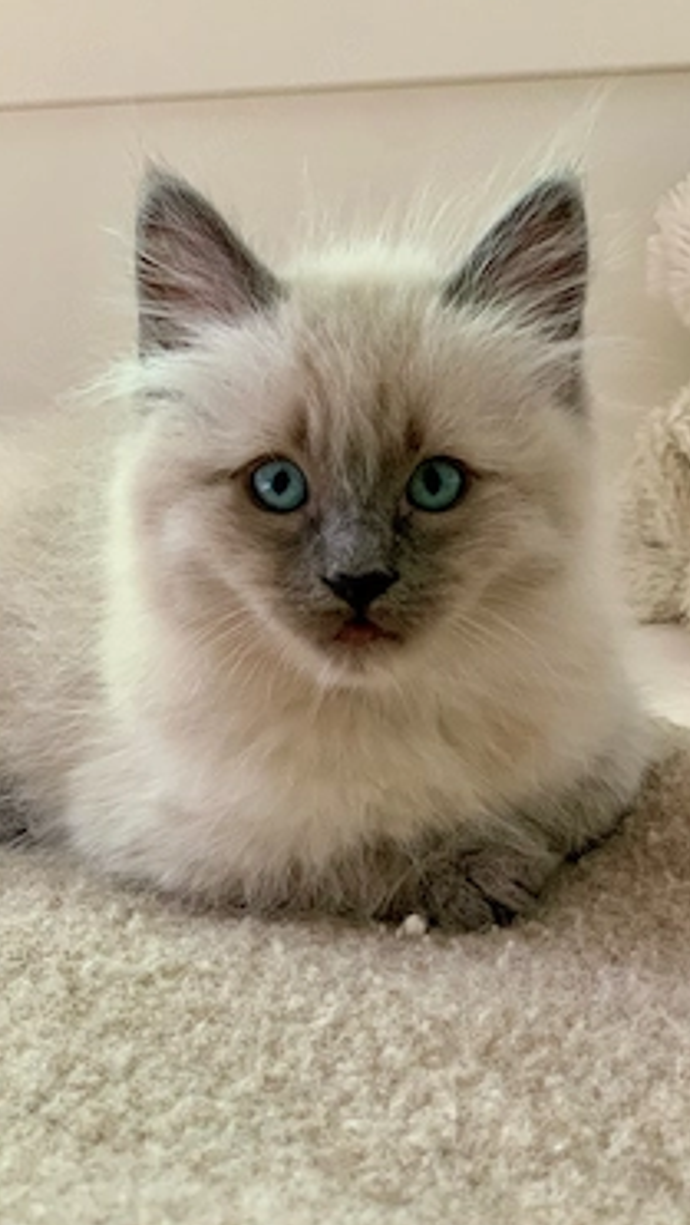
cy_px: 657
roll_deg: +3.3
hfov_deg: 19.8
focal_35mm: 61
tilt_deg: -10.8
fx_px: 1982
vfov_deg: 34.3
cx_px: 340
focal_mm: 6
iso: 250
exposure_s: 1/60
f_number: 2.4
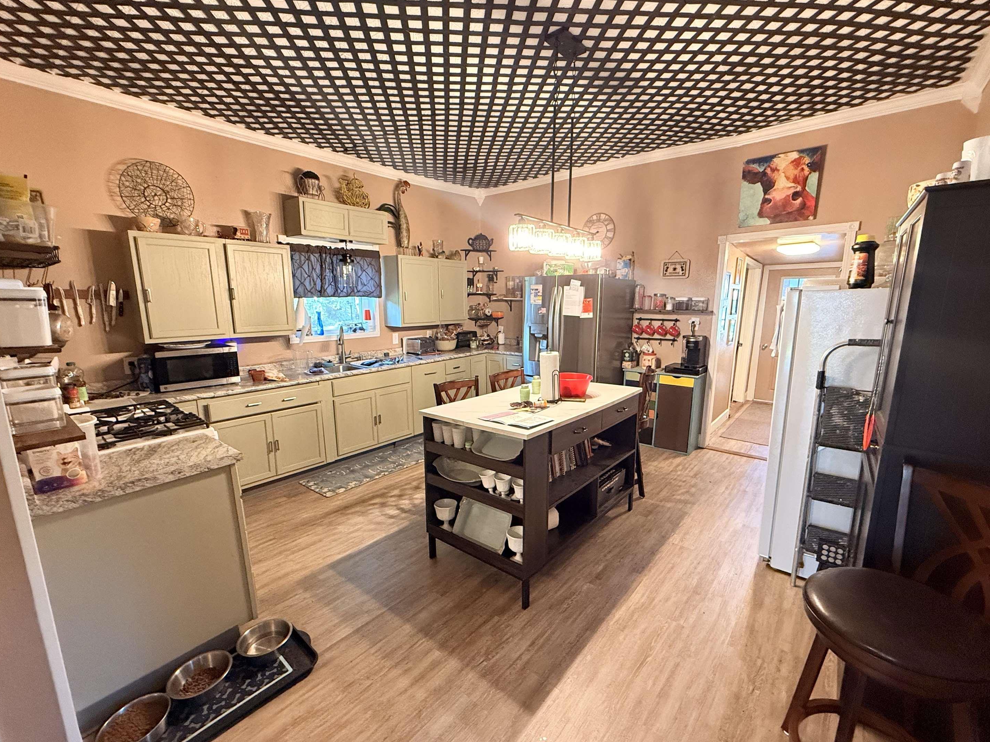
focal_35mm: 15
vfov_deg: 81.7
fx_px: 429
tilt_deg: -10.2
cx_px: 499
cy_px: 383
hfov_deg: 98.2
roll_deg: -0.1
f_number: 2.2
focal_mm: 2.22
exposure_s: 1/60
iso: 640
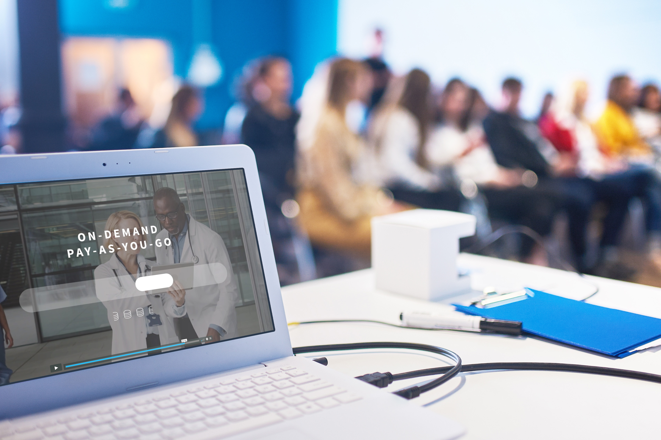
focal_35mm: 44
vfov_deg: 30.5
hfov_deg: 44.4
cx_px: 277
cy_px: 230
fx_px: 807
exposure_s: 1/125
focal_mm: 35
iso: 800
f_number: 1.4
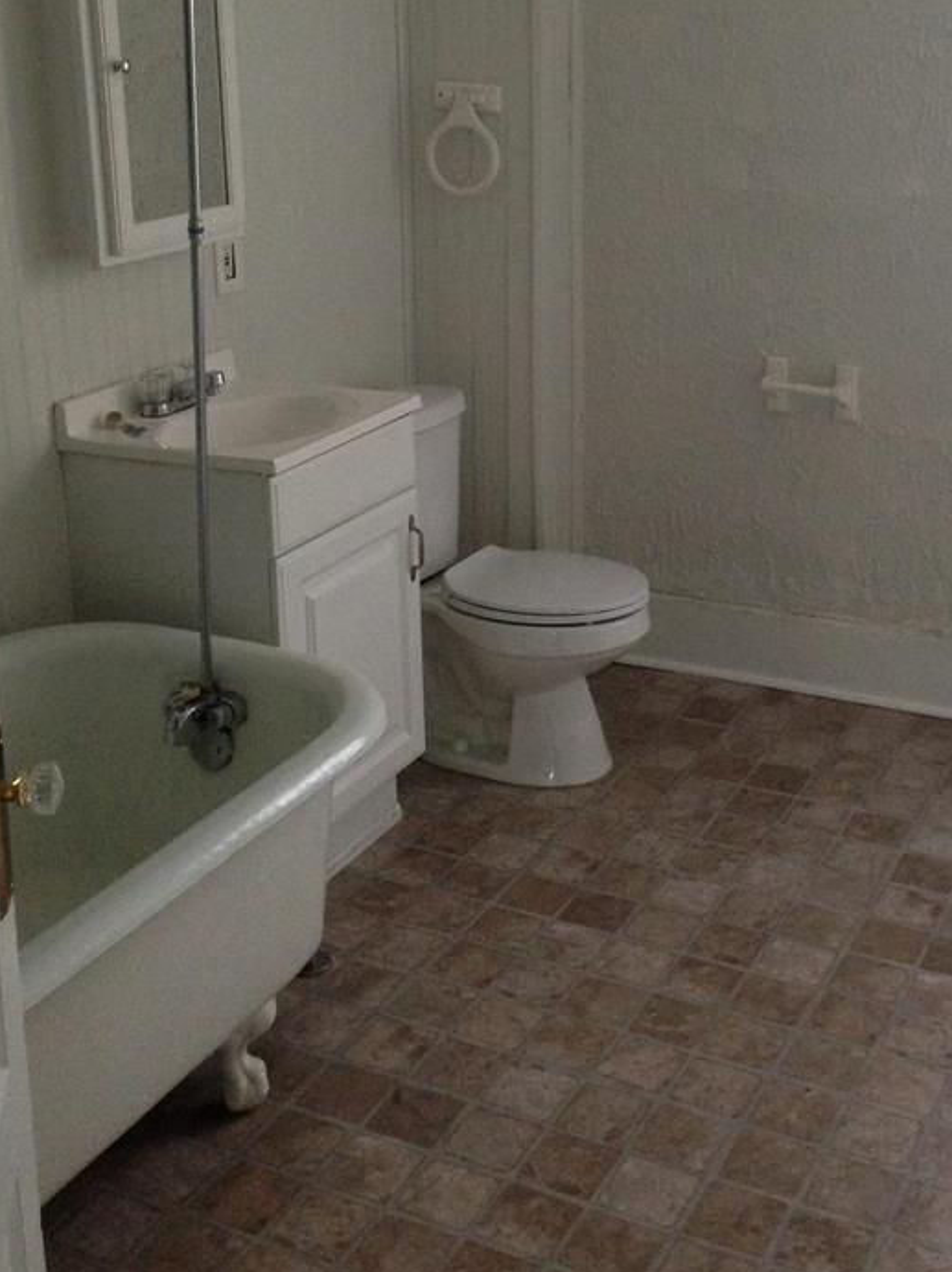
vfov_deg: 38.2
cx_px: 600
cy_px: 367
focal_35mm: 49
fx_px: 1798
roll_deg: -0.4
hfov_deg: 29.5
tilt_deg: -12.1
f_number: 2.4
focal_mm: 4.12
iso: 320
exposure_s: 1/20
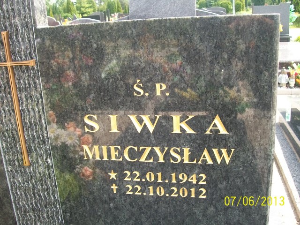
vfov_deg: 39.7
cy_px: 112
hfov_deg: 51.4
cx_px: 150
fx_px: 312
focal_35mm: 36
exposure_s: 1/250
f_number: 2.7
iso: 80
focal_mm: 6
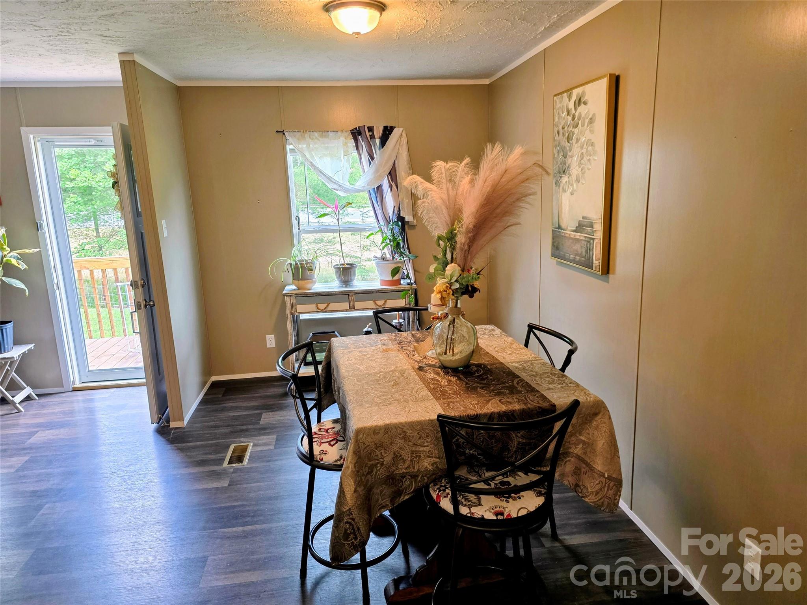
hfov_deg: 73.9
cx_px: 404
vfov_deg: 58.9
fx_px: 536
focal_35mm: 23
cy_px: 302
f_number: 1.7
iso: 160
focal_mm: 6.3
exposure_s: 1/120
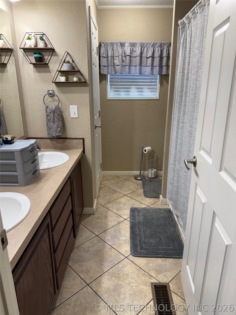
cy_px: 158
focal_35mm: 24
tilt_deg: -17.9
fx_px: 218
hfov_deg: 56.8
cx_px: 118
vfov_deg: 71.6
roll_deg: +0.4
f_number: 1.78
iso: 125
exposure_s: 1/120
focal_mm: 6.76
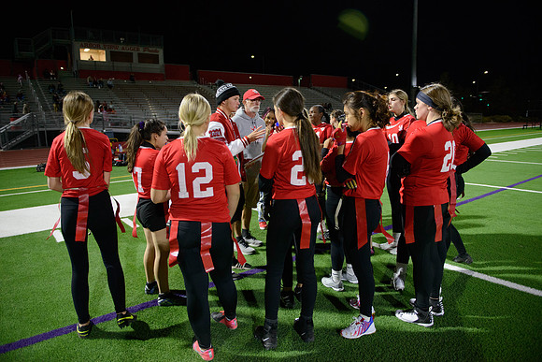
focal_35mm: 24
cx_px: 271
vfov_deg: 53.2
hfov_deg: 73.7
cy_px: 181
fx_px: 361
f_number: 2.8
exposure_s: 1/320
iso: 3200
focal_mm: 24
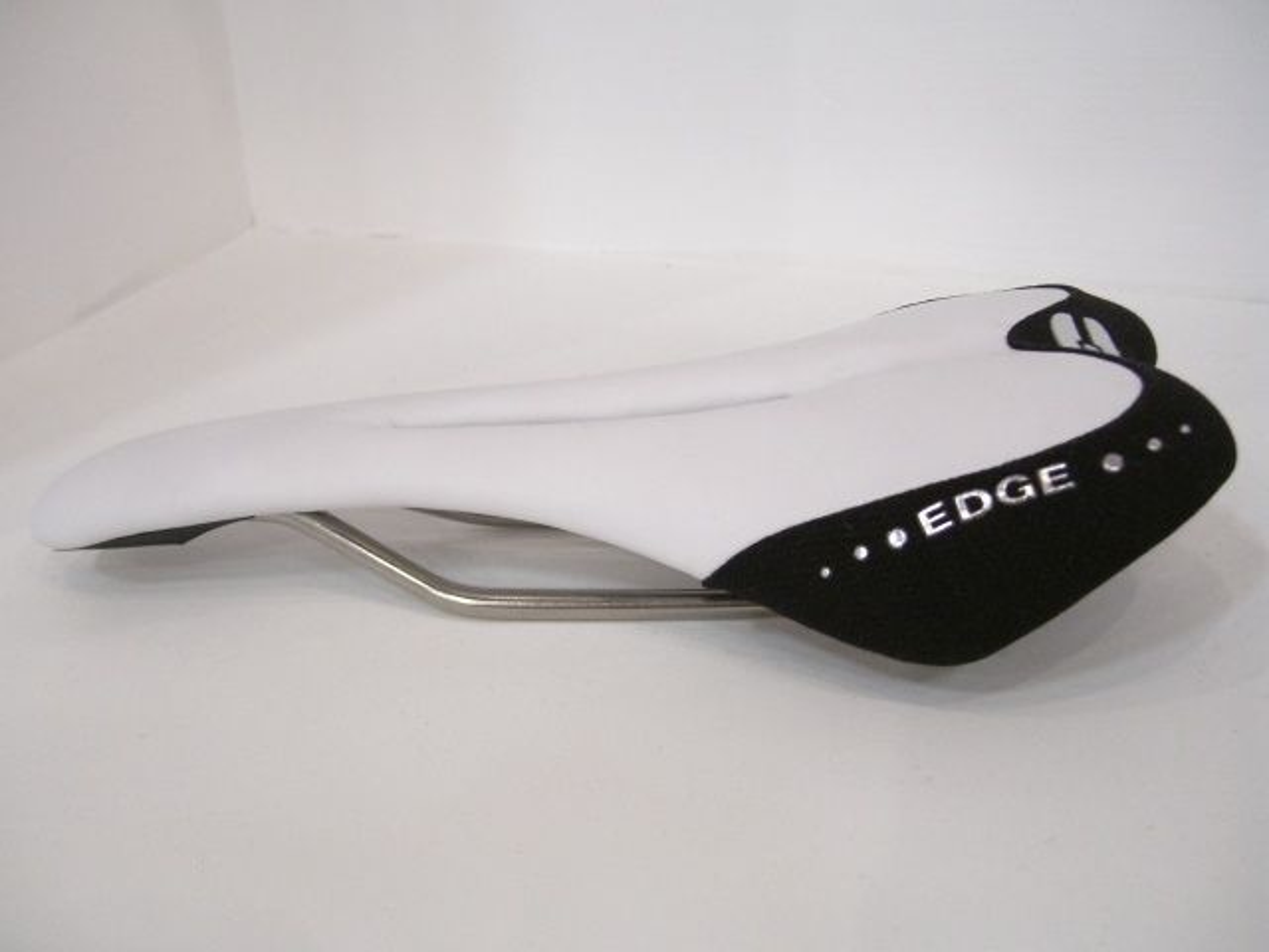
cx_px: 634
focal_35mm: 38
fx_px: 1393
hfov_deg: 49.0
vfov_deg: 37.7
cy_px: 476
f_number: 2.8
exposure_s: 1/60
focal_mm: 7.9
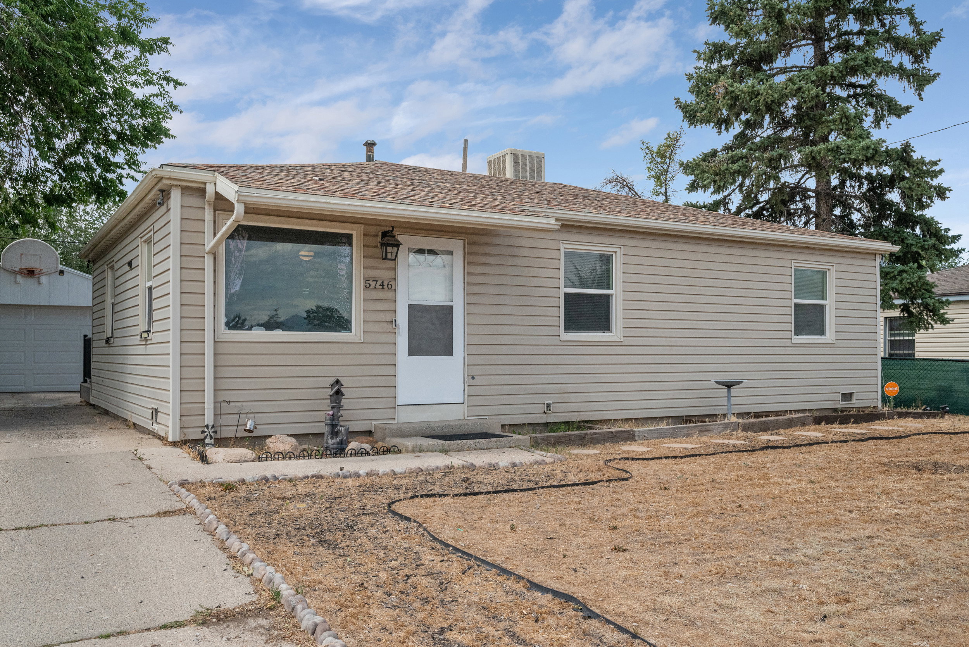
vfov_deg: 43.6
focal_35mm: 30
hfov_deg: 61.9
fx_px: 808
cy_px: 324
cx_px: 484
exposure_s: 1/1250
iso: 1600
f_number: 8
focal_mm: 30
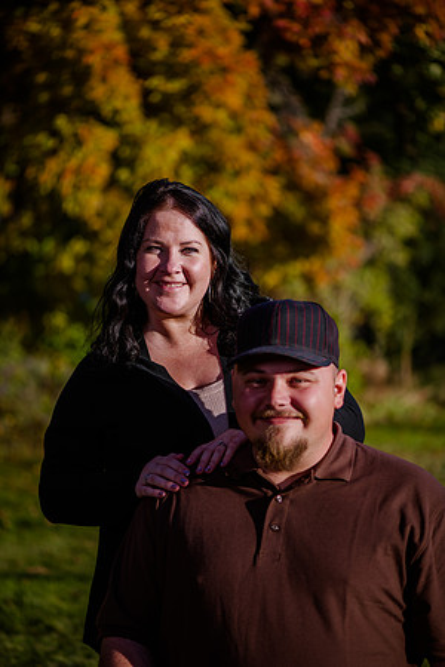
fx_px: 1947
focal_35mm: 105
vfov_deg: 19.5
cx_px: 222
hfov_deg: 13.0
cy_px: 334
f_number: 3.5
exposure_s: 1/1000
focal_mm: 105
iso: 100
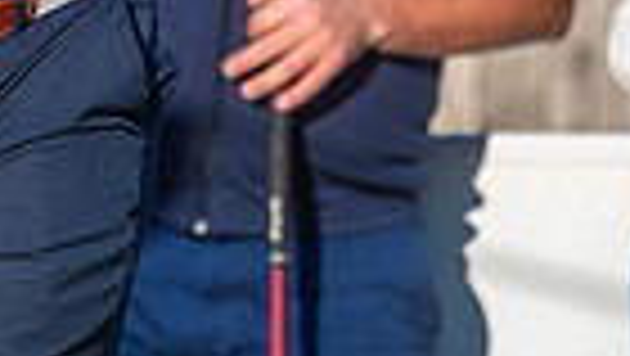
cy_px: -505
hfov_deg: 1.1
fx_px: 32566
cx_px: -320
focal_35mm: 1948
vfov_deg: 0.6
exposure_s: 1/1250
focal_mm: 300
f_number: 4
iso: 160
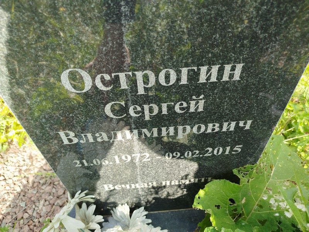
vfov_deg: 56.8
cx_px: 154
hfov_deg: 71.6
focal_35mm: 24
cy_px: 116
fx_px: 214
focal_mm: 5.31
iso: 50
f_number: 1.7
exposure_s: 1/178
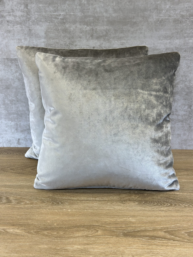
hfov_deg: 30.3
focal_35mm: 48
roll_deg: -0.6
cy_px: 128
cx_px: 96
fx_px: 357
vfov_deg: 39.7
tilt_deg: -18.3
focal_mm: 6.86
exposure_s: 1/138
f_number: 1.78
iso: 64
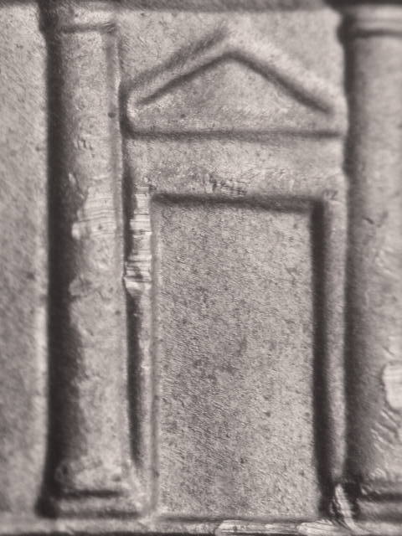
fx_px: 2152
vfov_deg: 14.2
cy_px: 268
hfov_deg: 10.7
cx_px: 201
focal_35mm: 139
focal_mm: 28.8
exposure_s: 1/32
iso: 100
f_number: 4.8
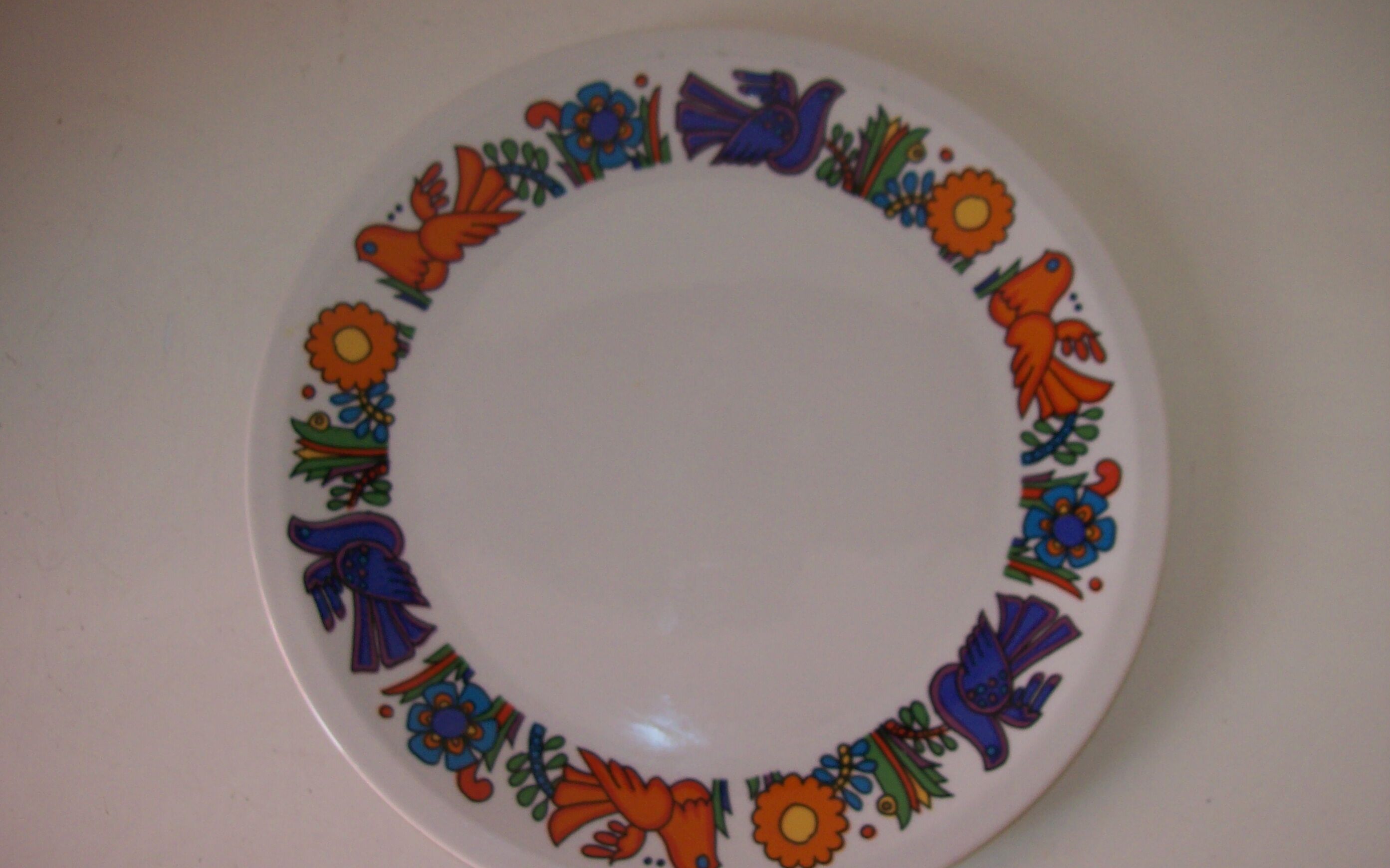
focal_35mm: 39
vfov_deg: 32.7
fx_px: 1477
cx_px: 687
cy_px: 483
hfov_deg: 50.4
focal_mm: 6
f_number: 2.7
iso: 80
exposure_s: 1/64
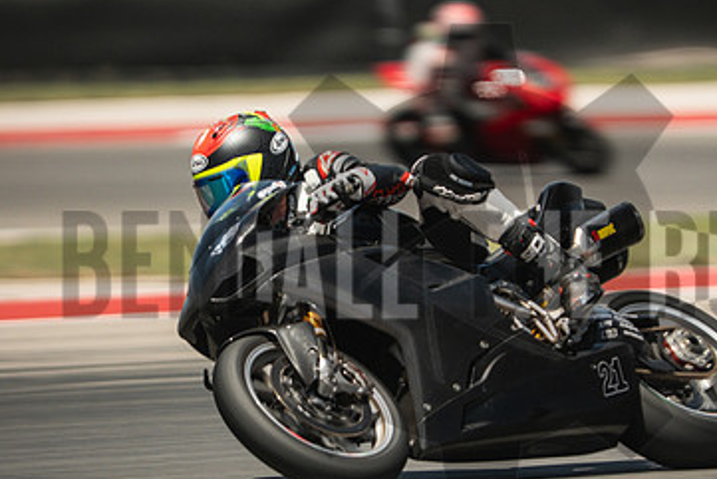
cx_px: 481
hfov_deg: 3.1
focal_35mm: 674
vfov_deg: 2.0
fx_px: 13429
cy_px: 267
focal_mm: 280
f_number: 2.8
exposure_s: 1/400
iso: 500
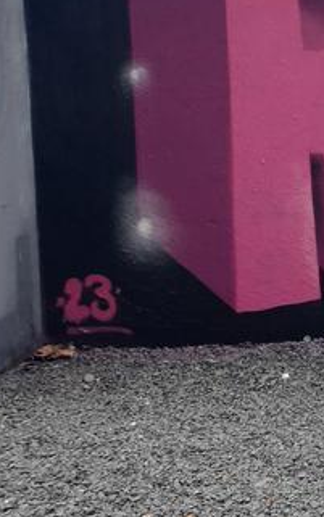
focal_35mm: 103
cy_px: 89
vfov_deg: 19.9
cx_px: 922
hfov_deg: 10.0
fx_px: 1453
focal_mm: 4.3
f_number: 2.4
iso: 50
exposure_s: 1/378
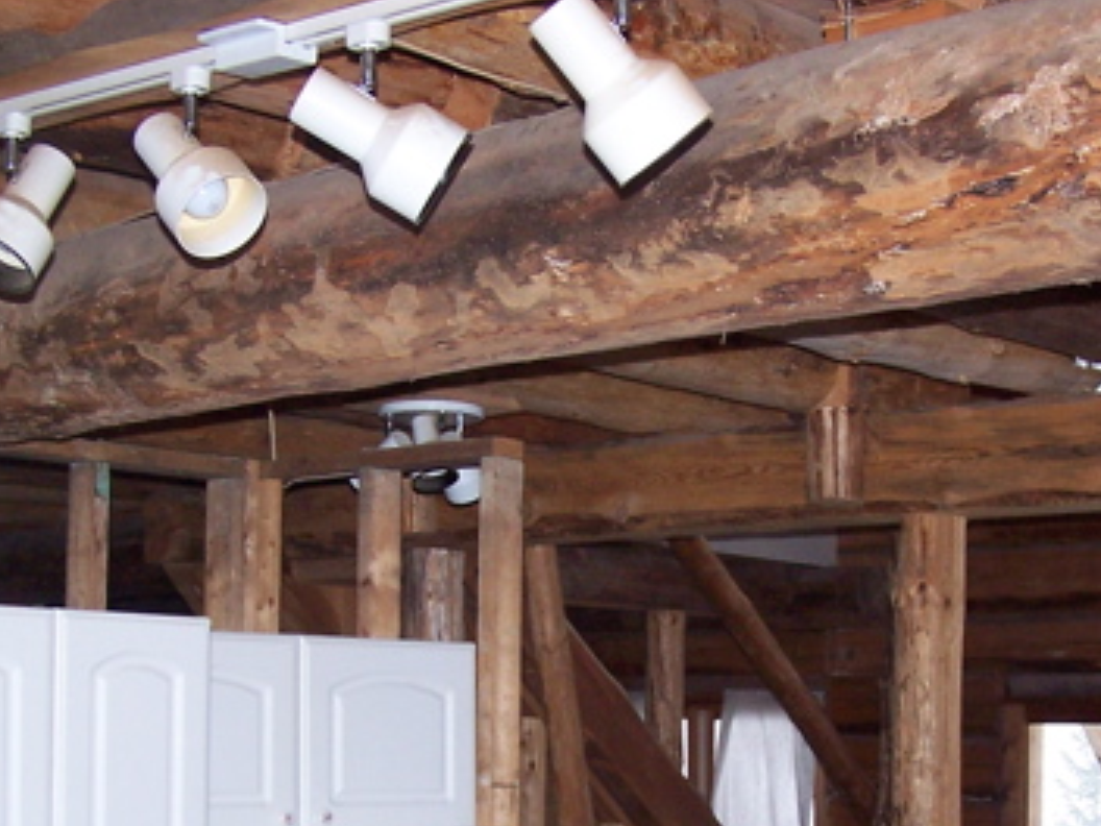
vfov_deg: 20.9
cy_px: 735
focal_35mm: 69
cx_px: 676
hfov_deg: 28.1
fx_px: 2195
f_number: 2.8
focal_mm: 6.3
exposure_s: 1/60
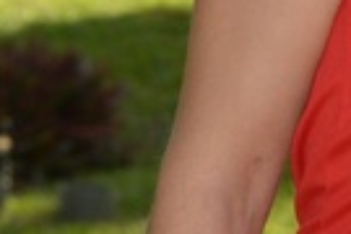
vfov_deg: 2.2
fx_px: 5986
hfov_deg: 3.3
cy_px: -402
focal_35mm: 614
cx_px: 946
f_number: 8
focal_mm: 92
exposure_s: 1/250
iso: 200
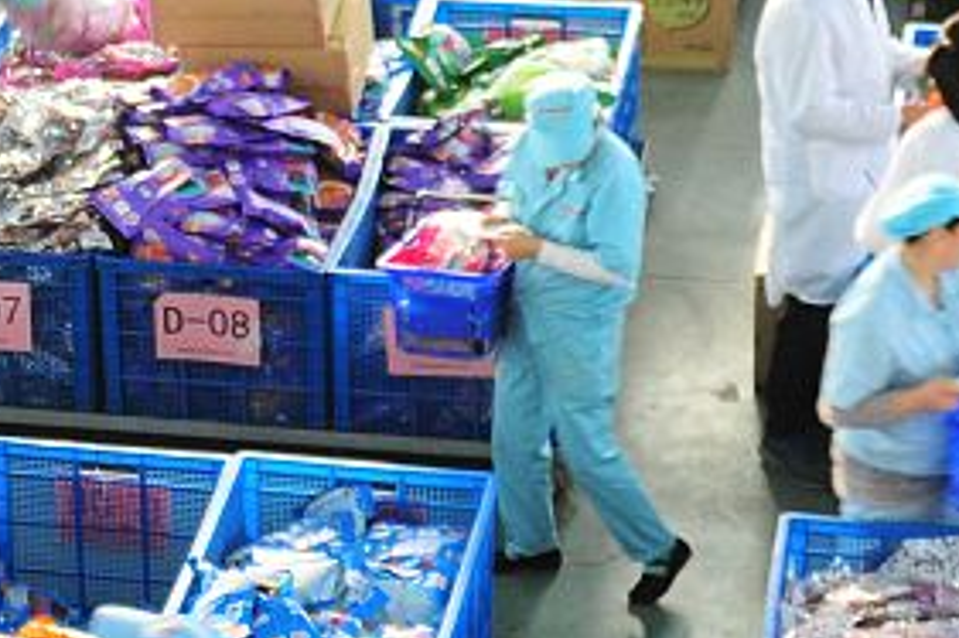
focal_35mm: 154
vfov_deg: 8.9
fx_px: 4100
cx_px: -137
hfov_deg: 13.1
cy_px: 266
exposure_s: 1/30
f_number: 5.6
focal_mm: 36
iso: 1000
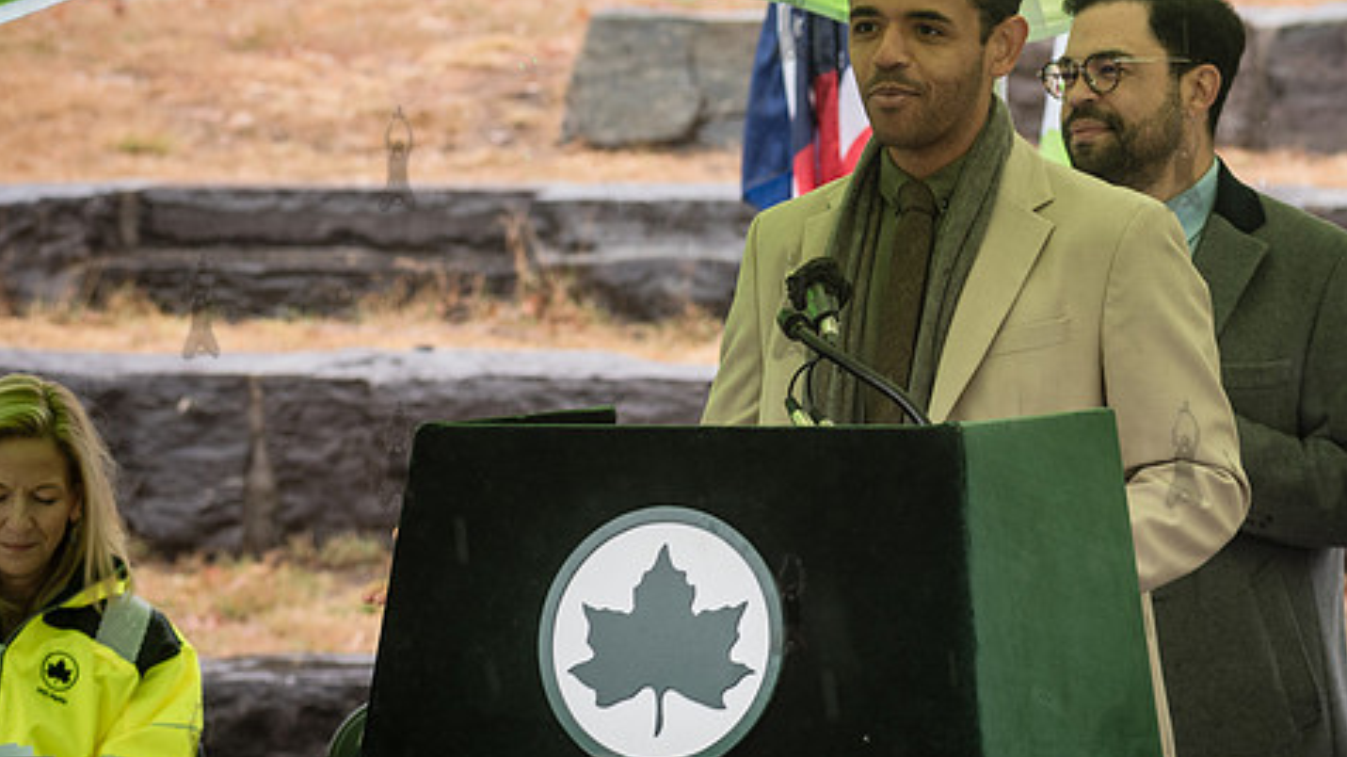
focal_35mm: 176
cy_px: 209
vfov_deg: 6.9
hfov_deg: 12.2
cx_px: 882
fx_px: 6284
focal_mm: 105
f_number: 5.6
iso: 640
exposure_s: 1/200
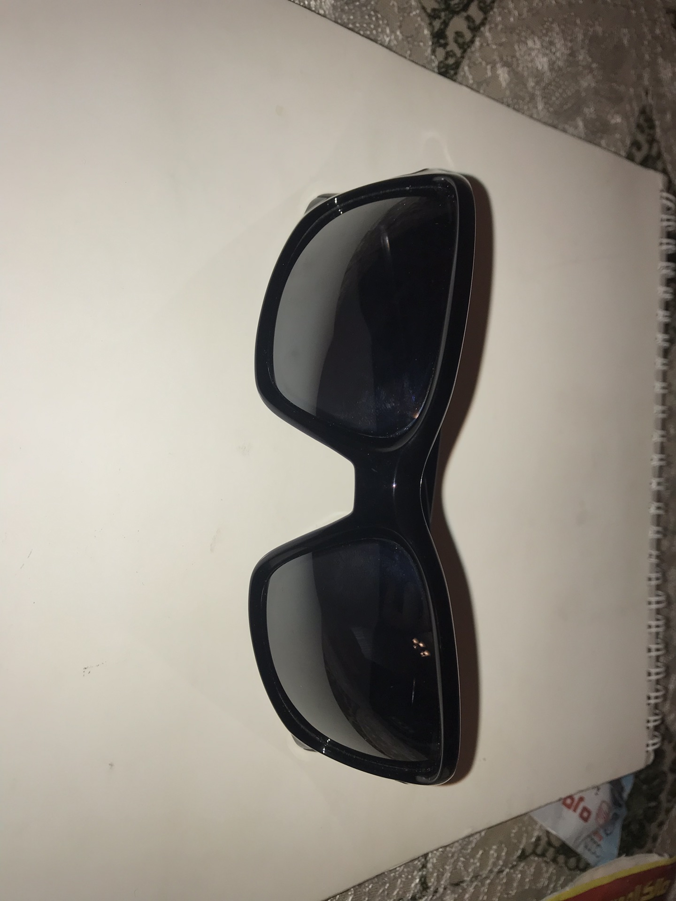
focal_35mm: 28
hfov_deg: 49.7
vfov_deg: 63.4
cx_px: 338
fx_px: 729
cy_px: 450
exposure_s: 1/337
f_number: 1.8
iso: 20
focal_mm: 3.99
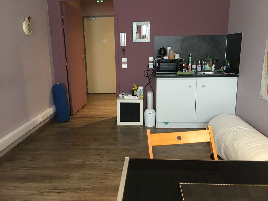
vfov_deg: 48.2
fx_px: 225
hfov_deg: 61.7
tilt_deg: -12.0
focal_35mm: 29
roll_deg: +0.1
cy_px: 100
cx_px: 134
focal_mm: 4.15
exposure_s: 1/17
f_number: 2.2
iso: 80
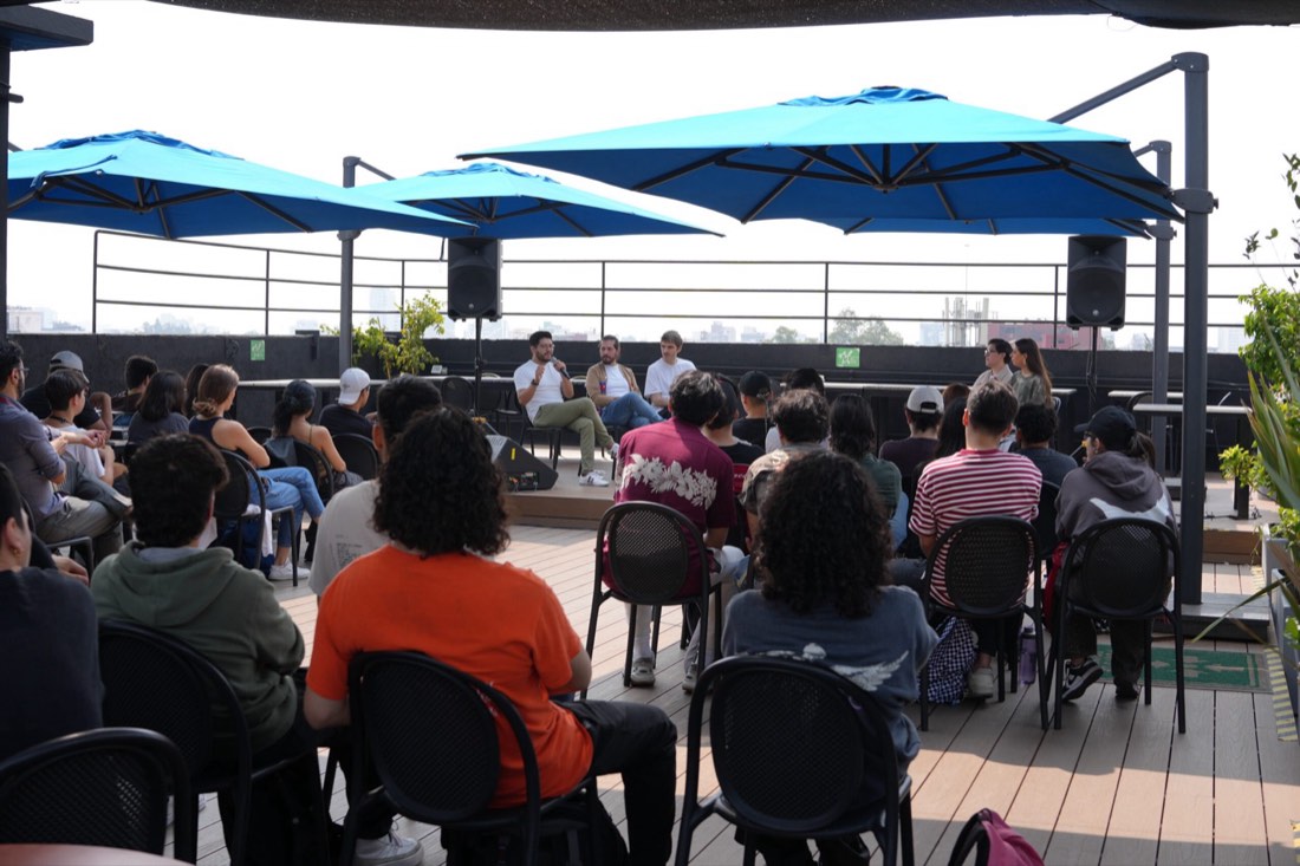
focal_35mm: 42
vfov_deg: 31.9
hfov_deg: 46.4
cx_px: 650
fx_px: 1516
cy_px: 433
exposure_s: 1/400
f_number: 4.5
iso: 100
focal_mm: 28
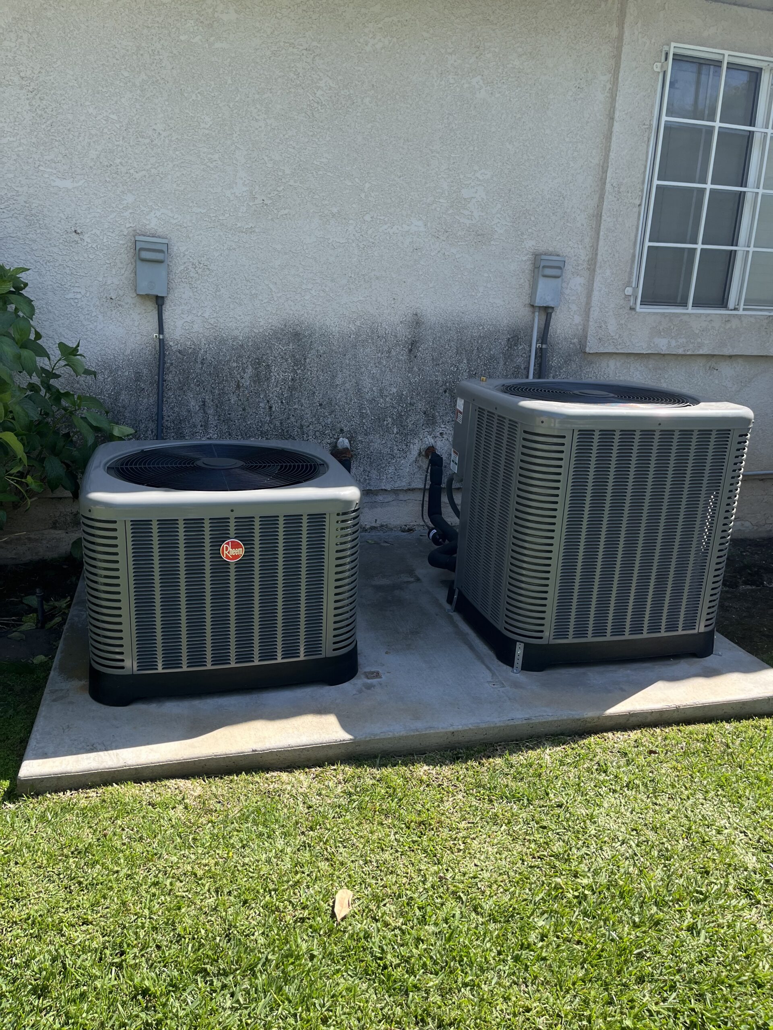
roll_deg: -2.0
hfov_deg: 53.1
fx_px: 774
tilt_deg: -15.8
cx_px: 386
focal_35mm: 26
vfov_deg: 67.3
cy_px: 515
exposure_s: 1/983
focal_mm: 5.1
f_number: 1.6
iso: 50
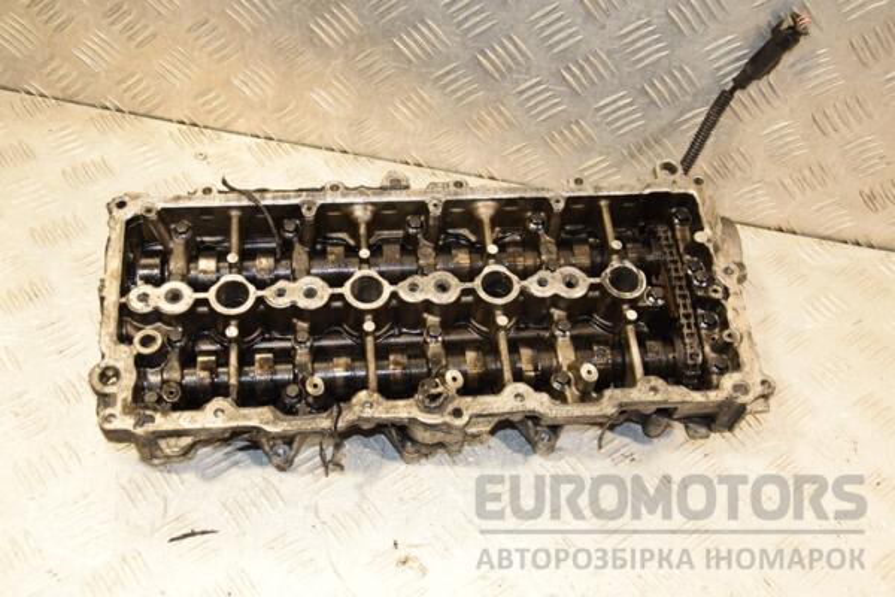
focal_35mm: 42
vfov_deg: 31.9
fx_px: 1044
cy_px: 298
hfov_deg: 46.4
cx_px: 448
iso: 800
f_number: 5
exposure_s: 1/200
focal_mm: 28
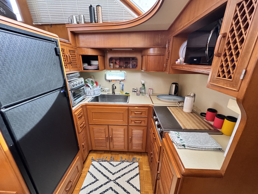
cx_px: 129
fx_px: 104
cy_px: 97
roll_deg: +0.1
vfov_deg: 85.7
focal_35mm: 14
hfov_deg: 102.1
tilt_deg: -17.8
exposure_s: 1/87
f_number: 2.2
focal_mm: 2.22
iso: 320
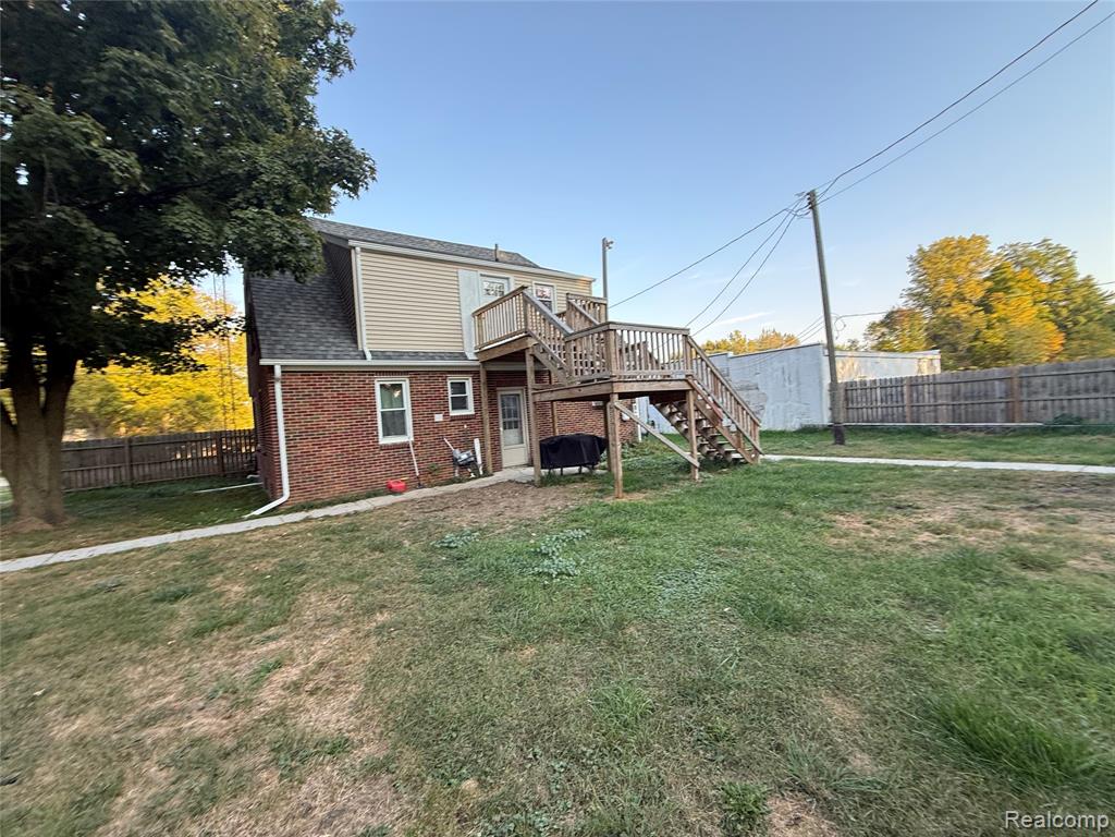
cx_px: 558
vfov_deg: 85.7
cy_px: 418
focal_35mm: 14
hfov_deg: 102.1
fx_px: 451
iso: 50
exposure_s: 1/150
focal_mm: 2.22
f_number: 2.2
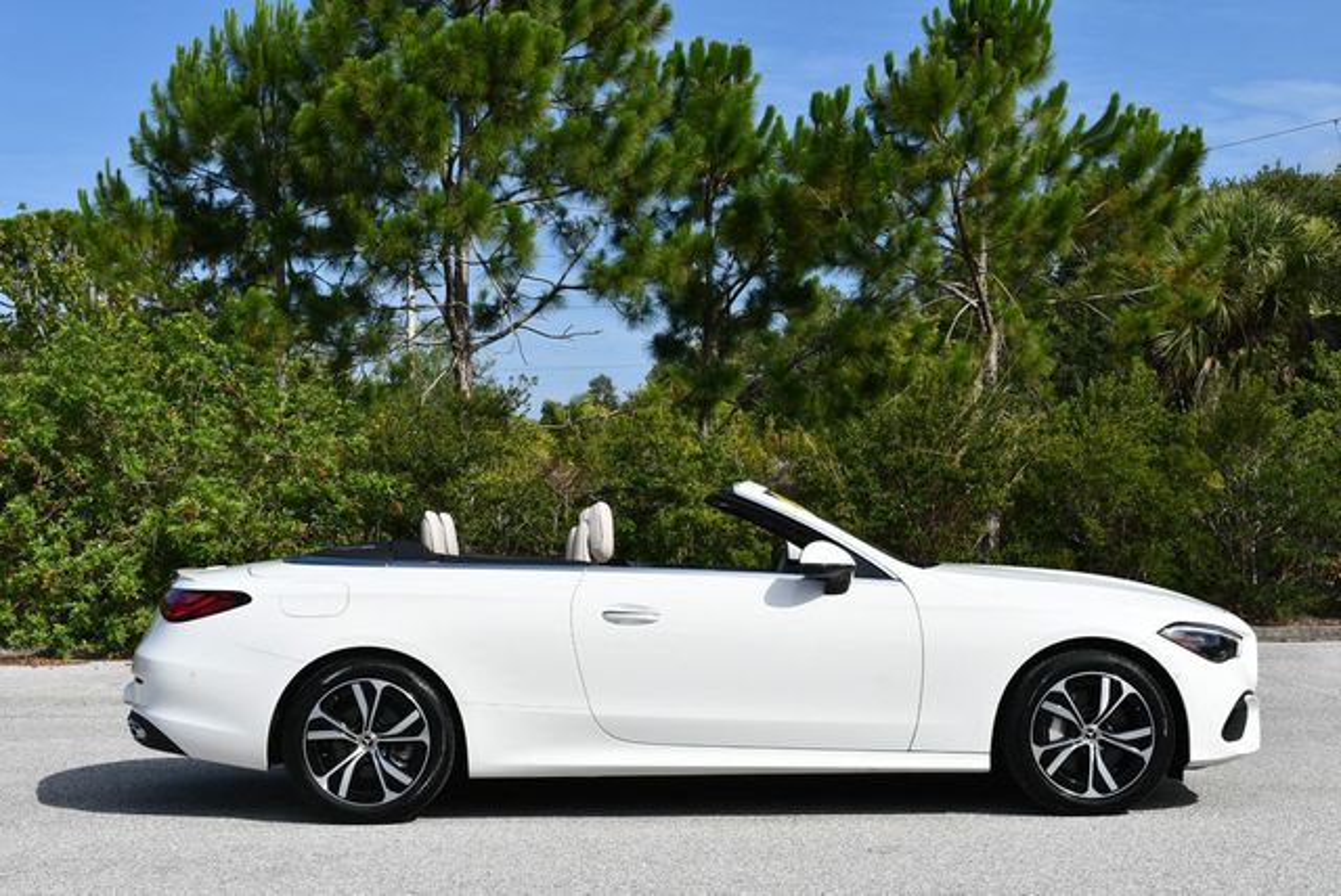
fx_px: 1939
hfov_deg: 38.2
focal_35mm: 52
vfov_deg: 26.0
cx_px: 670
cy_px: 448
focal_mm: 26
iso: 100
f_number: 9
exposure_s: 1/320
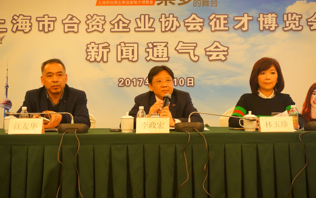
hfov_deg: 40.3
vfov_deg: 25.8
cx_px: 157
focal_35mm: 50
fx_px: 431
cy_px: 97
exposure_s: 1/100
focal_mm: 32
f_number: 5
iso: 3200
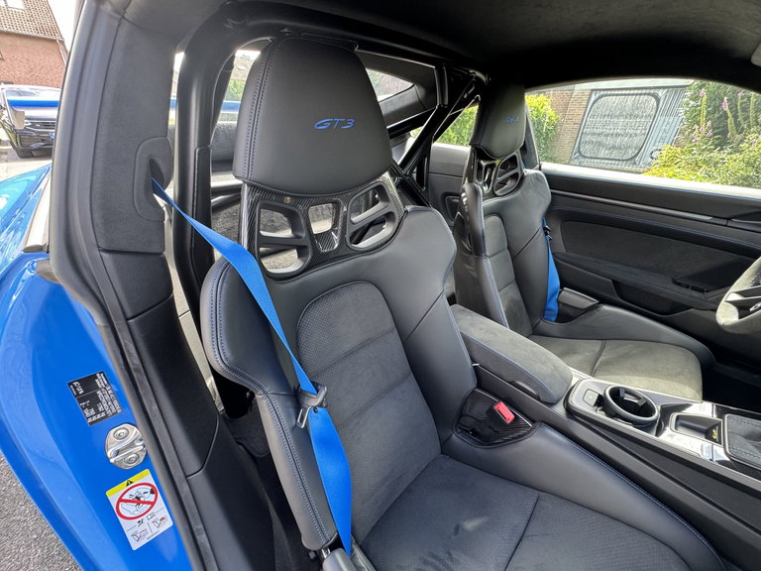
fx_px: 308
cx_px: 380
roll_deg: -2.4
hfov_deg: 102.1
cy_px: 286
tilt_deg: -27.0
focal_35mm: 14
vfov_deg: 85.7
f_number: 2.2
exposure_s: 1/99
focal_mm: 2.22
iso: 250
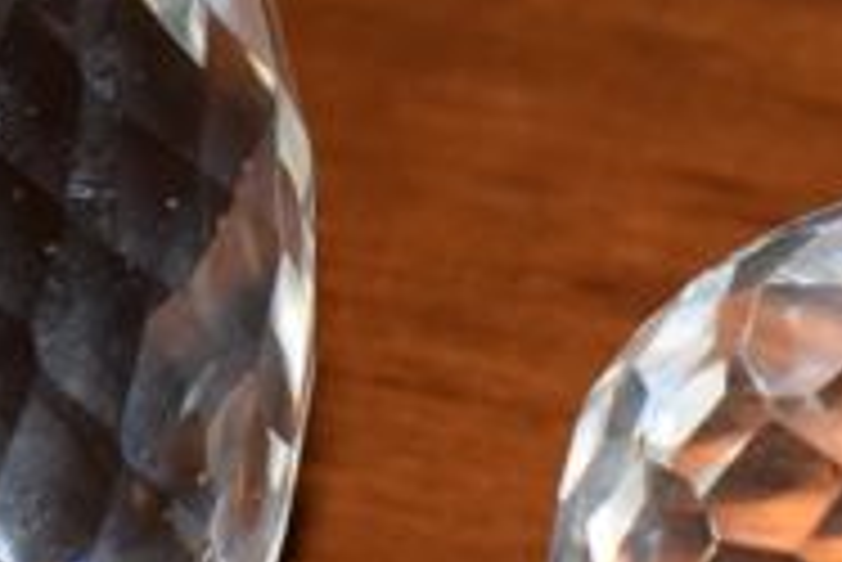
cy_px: 488
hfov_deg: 7.2
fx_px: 6594
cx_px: 1094
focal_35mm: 282
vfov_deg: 4.9
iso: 1600
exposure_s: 1/125
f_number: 5.6
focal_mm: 55
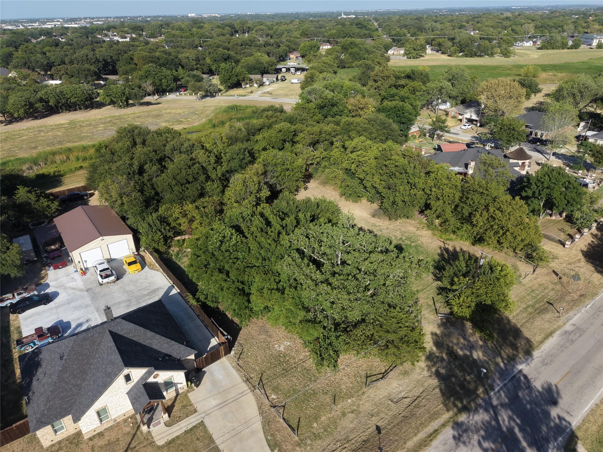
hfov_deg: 71.6
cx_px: 302
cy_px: 226
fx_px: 418
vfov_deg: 56.8
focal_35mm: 24
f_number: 1.8
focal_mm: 8.67
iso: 200
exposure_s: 1/4000
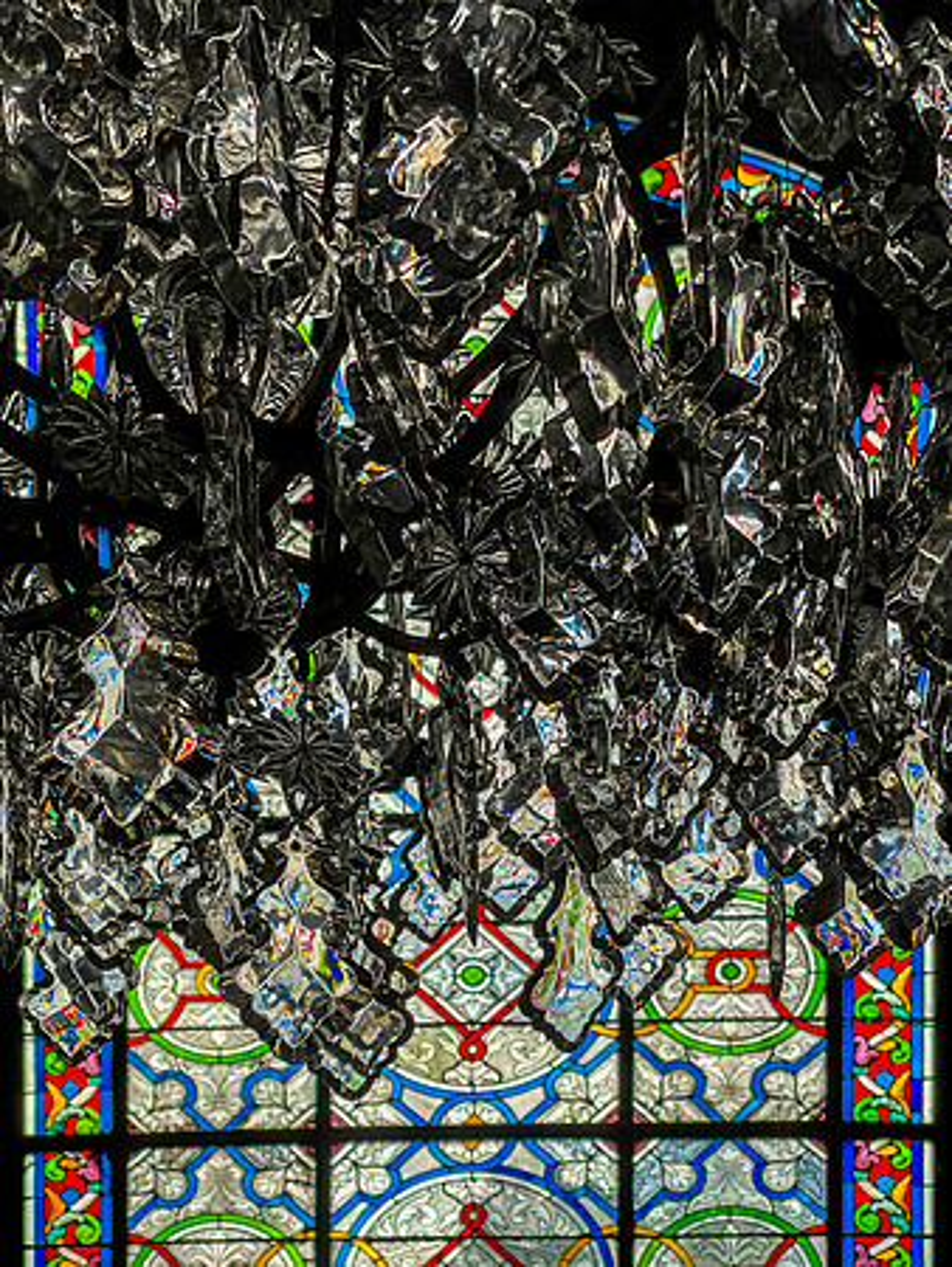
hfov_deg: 23.0
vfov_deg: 30.3
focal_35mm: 64
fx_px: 2345
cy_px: 634
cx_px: 476
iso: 20
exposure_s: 1/240
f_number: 2.2
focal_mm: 7.5
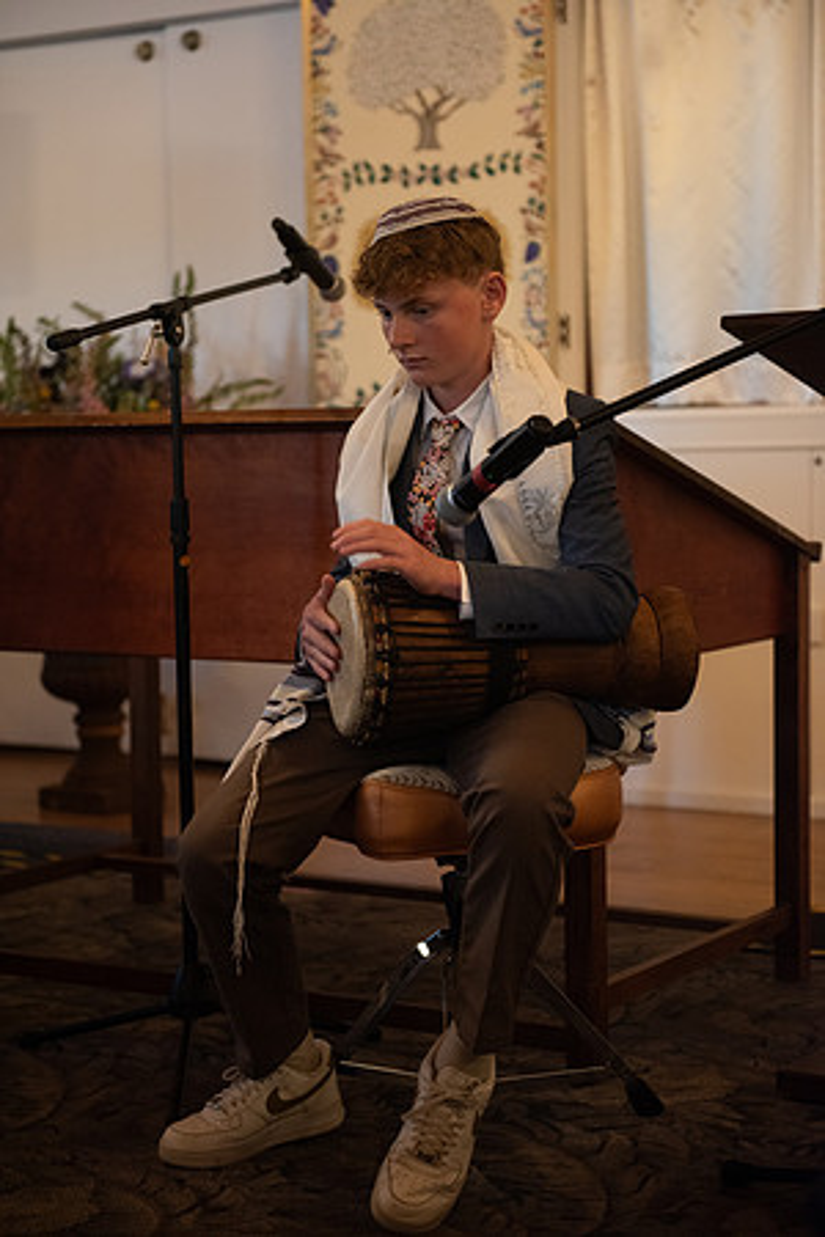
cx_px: 412
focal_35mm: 70
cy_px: 618
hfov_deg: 19.5
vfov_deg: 28.8
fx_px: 2406
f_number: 2.8
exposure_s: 1/125
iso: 1250
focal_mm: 70
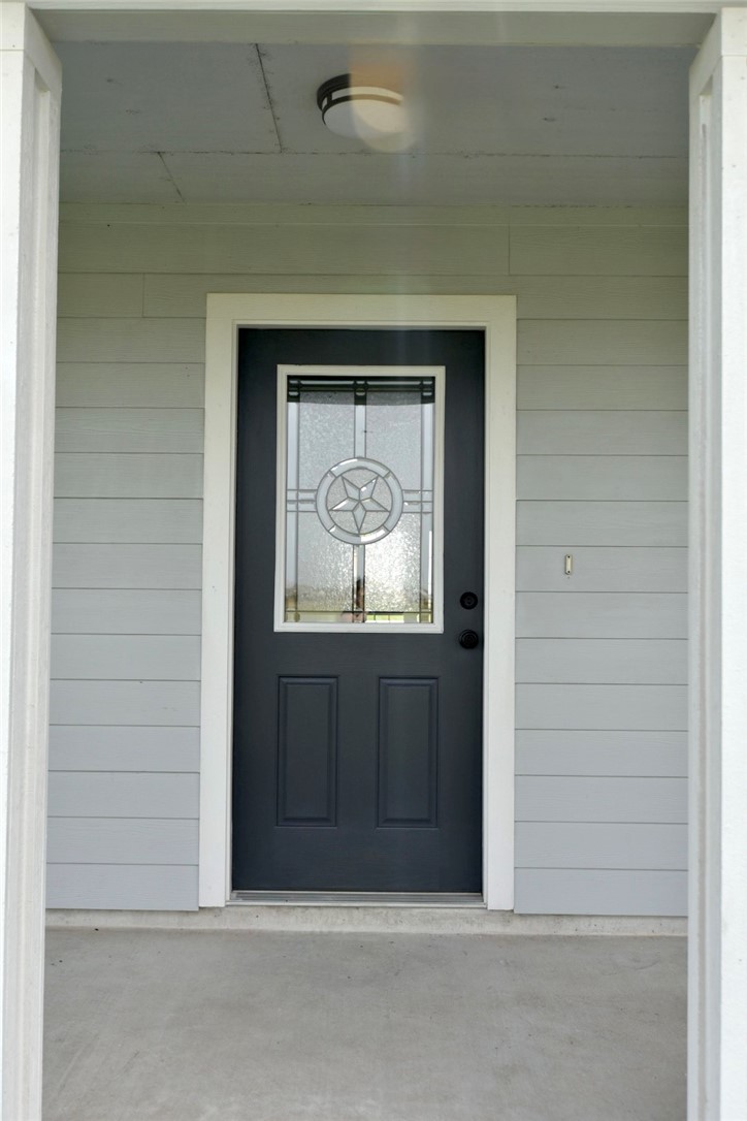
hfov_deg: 41.1
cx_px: 374
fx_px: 996
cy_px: 560
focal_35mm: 32
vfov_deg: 58.7
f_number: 5.6
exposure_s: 1/640
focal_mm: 32
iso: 200
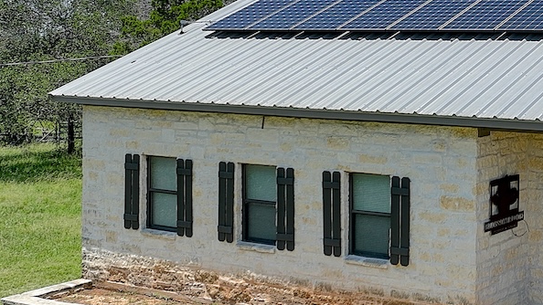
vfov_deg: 18.0
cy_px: 37
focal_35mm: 66
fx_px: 950
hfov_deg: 29.0
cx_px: 589
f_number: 2.8
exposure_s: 1/320
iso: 100
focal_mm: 12.3
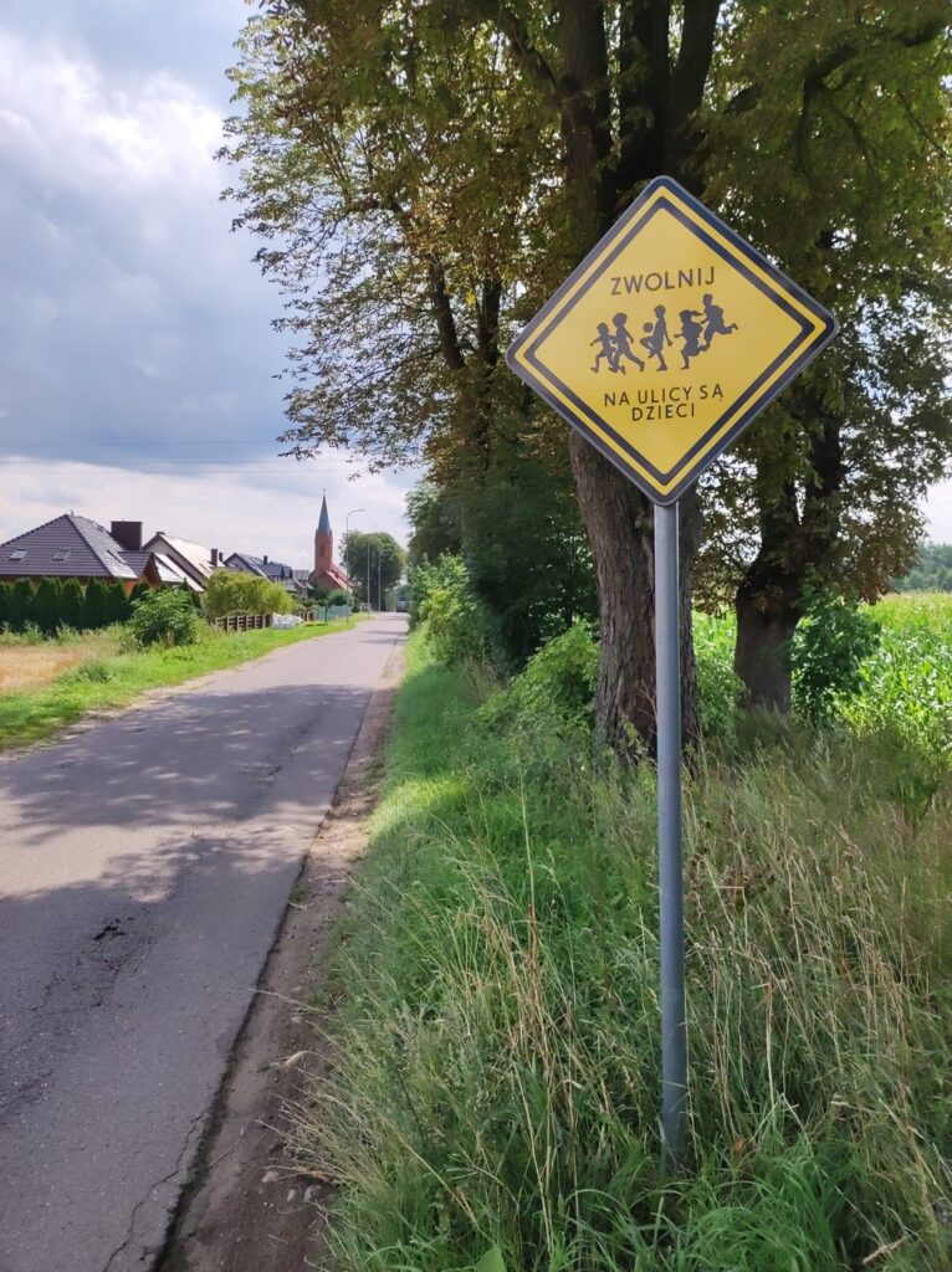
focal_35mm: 25
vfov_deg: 69.4
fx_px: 918
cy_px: 636
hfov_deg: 54.8
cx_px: 476
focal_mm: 4.7
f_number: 1.79
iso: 50
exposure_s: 1/843
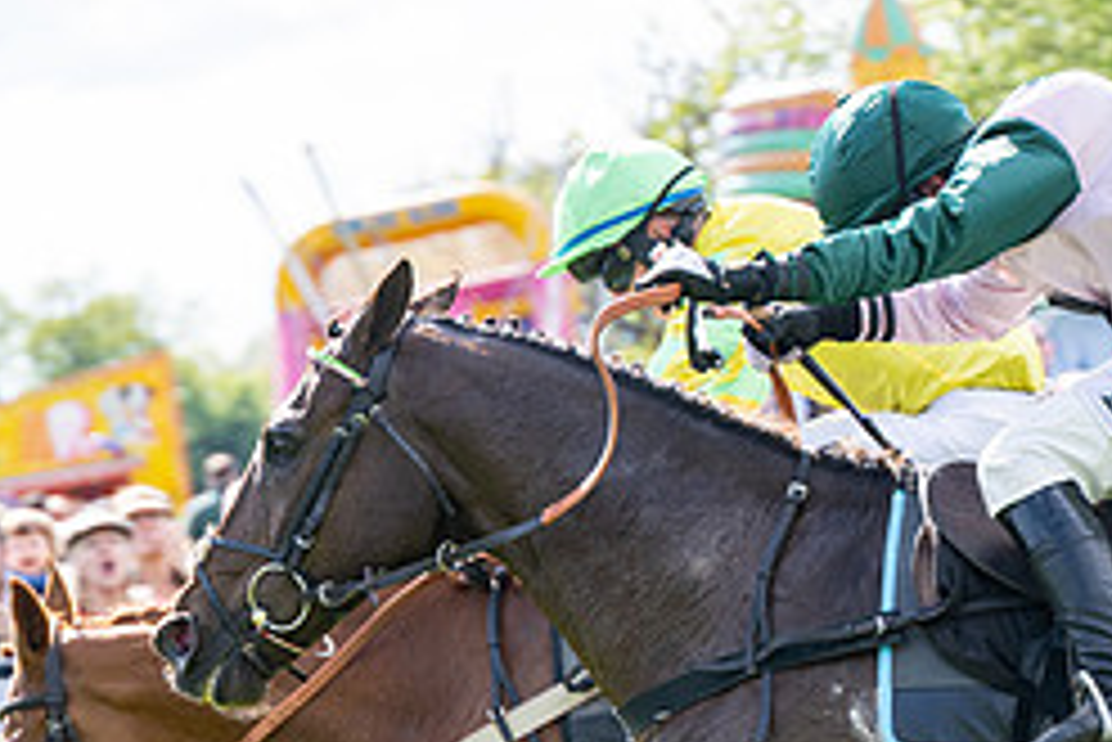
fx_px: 7108
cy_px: 830
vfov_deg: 6.0
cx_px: 639
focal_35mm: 230
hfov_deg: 8.9
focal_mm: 98
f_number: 4
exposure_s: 1/800
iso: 200
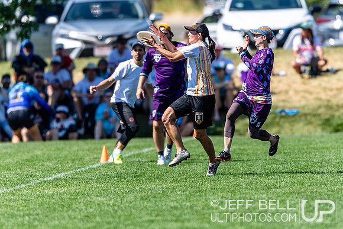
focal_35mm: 730
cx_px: 184
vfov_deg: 1.9
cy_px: 103
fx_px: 6960
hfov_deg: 2.8
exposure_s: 1/2000
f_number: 2.8
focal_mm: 400
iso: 100
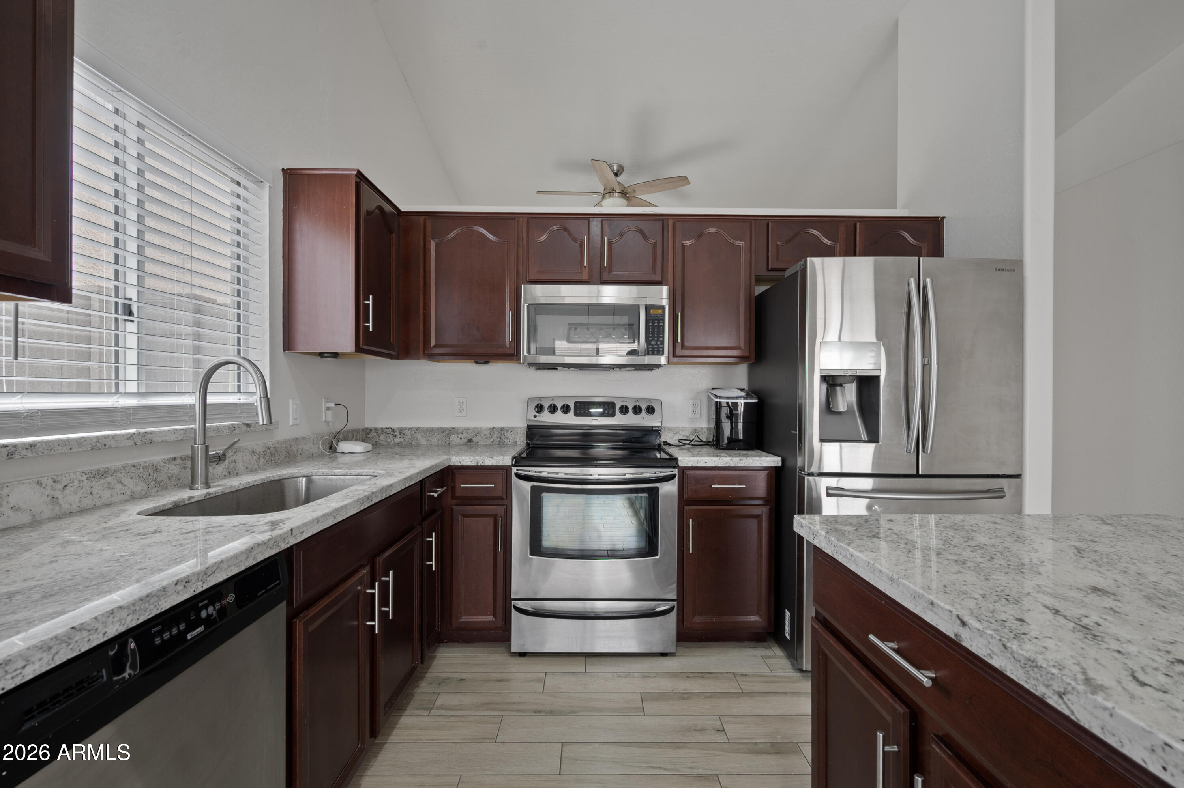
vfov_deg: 73.7
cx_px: 592
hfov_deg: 96.8
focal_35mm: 16
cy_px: 394
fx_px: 526
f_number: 8
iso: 500
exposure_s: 1/8
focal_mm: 16
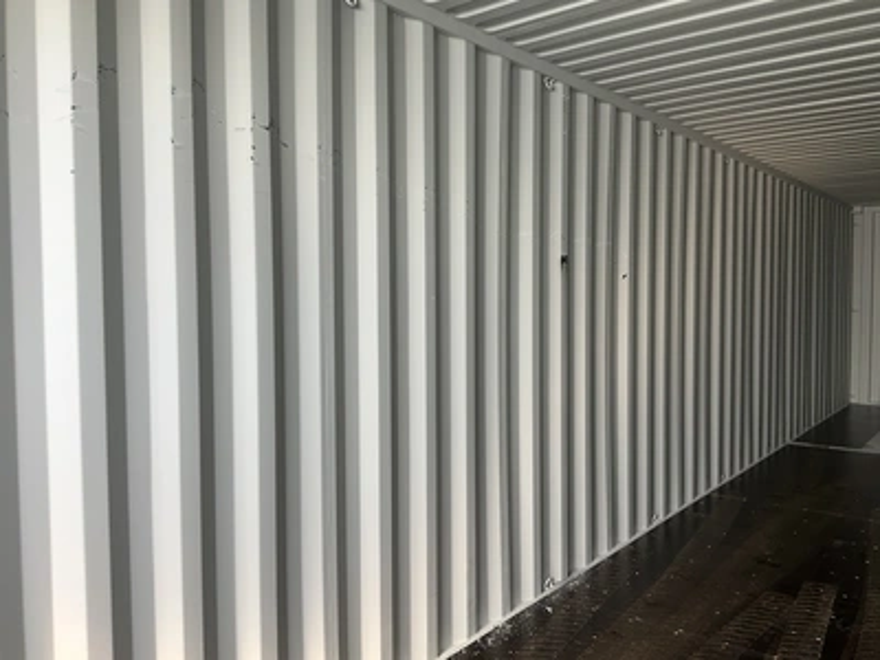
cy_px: 330
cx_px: 440
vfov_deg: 48.2
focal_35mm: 29
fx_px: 737
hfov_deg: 61.7
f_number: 1.8
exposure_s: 1/122
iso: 32
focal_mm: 3
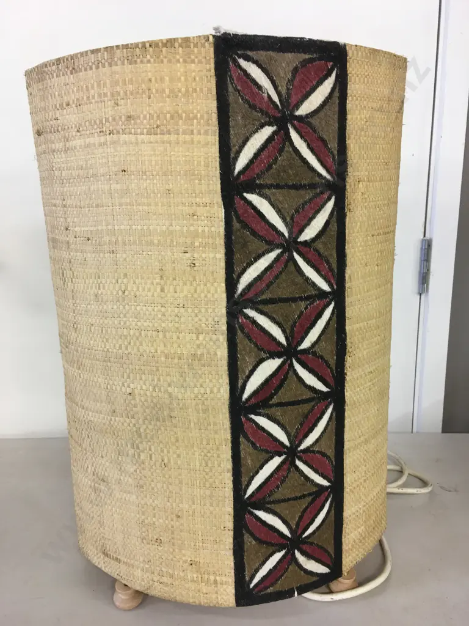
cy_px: 313
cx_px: 234
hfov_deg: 48.2
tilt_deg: -13.1
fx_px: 524
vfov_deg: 61.7
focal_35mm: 29
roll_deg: +1.2
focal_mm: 4.15
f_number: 2.2
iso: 32
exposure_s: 1/17
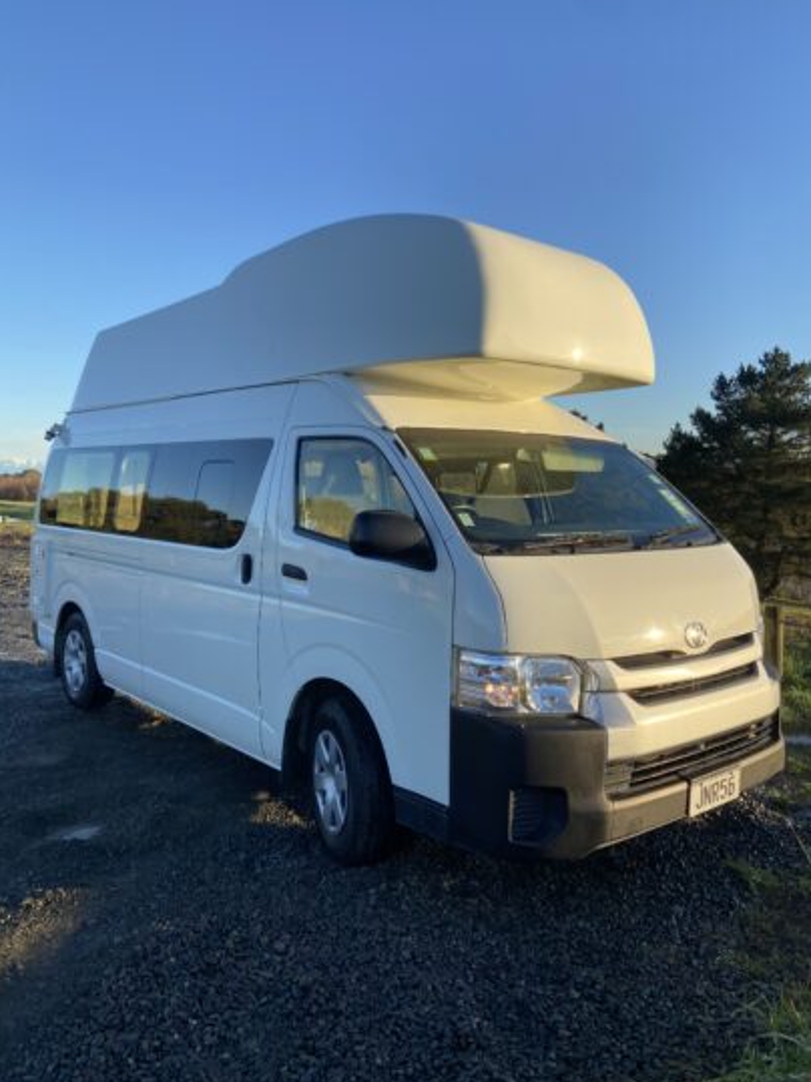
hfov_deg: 51.3
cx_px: 416
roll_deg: +0.0
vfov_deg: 65.3
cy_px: 530
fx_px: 844
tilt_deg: -2.8
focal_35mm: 27
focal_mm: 4.25
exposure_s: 1/1007
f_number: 1.8
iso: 32
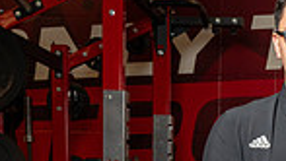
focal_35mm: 122
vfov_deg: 9.0
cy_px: 380
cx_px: 284
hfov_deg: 17.2
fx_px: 926
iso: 800
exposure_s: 1/200
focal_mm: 38
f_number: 8
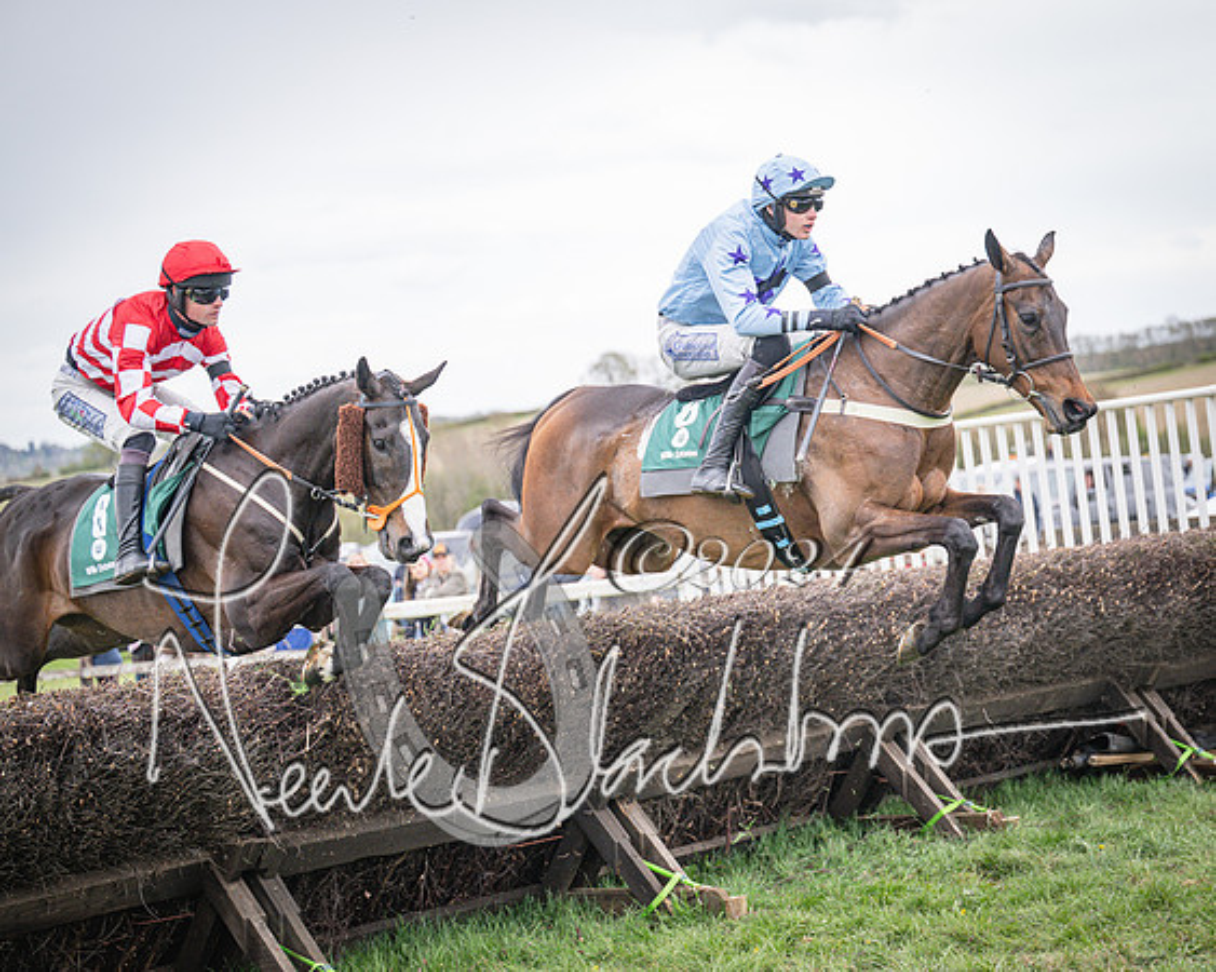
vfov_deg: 19.4
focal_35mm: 79
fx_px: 2836
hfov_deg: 24.2
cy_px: 486
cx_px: 730
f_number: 2.8
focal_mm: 70
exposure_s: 1/1600
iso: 800
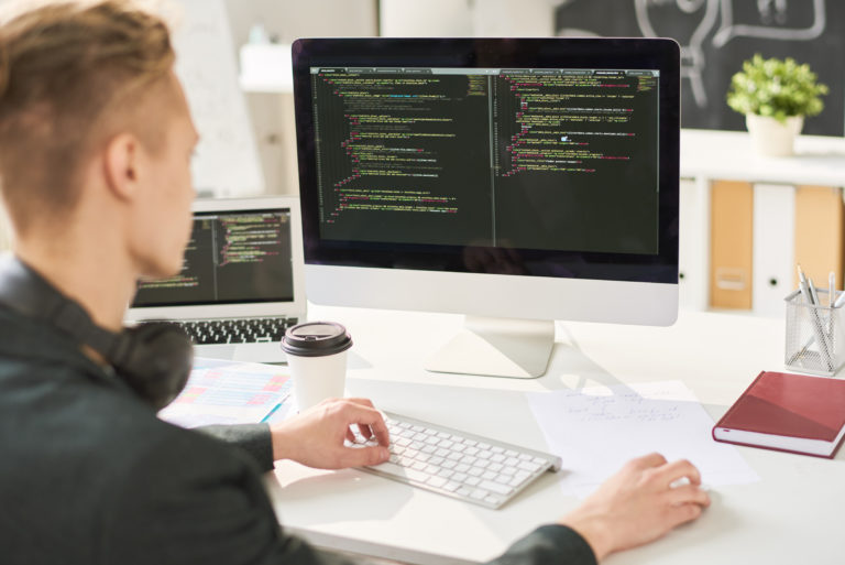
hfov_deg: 34.5
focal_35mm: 58
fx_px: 1362
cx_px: 422
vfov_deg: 23.4
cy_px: 282
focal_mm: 58
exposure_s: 1/200
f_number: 2.2
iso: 320
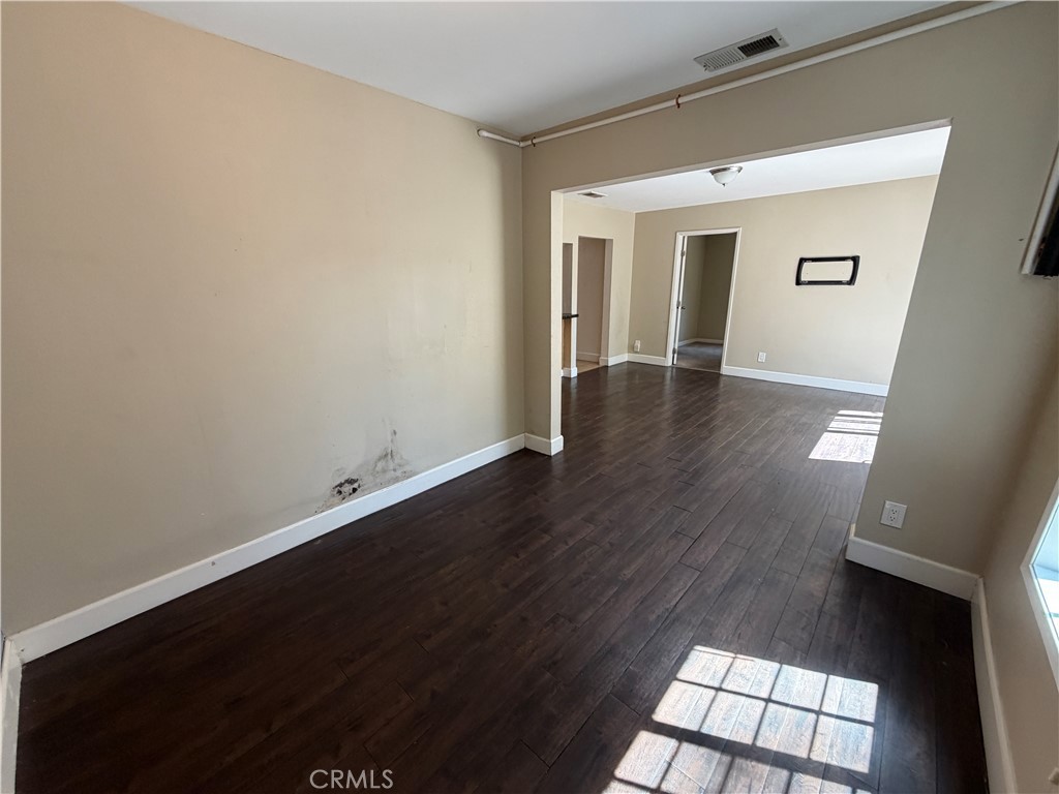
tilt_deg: -13.6
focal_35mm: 14
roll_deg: +2.4
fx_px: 428
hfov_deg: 102.1
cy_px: 397
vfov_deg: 85.7
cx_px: 530
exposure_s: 1/121
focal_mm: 2.22
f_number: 2.2
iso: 200
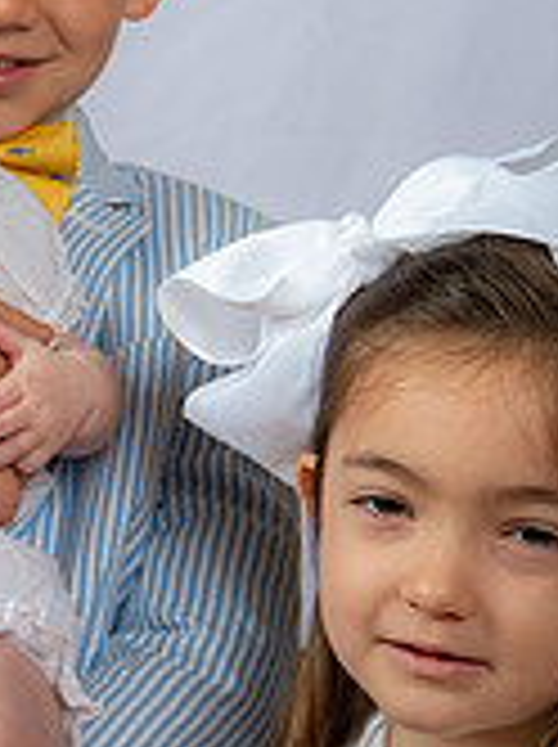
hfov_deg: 7.5
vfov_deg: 10.2
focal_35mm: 195
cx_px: -270
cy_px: 378
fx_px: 4202
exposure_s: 1/200
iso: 250
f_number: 6.3
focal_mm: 58
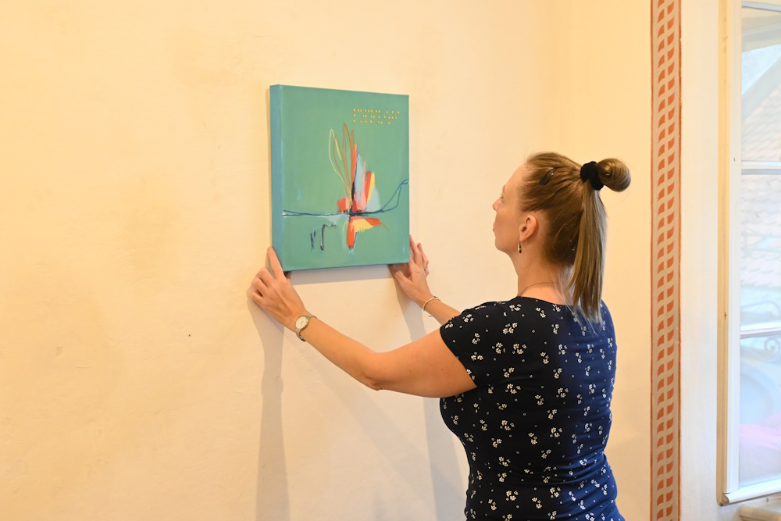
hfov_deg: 40.0
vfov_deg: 27.3
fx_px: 1074
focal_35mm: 50
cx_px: 390
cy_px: 260
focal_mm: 33
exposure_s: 1/40
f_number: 6.3
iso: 2500
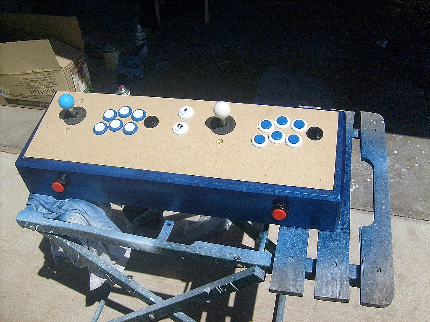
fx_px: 435
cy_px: 161
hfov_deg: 52.6
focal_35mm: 35
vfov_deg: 40.7
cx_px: 215
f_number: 7.1
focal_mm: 5.8
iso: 80
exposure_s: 1/500
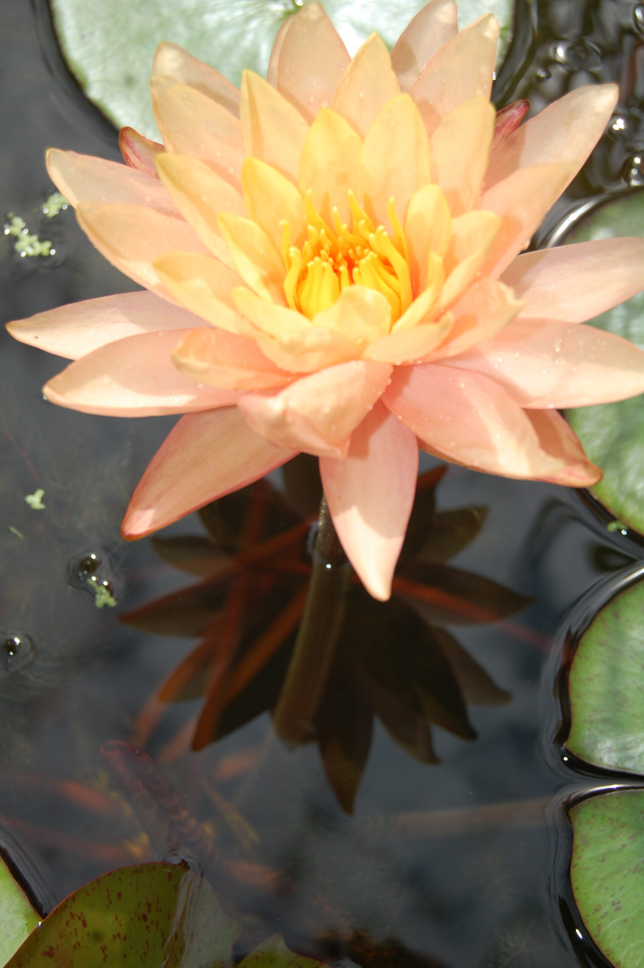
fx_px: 1613
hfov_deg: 22.6
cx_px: 322
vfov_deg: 33.4
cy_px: 484
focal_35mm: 60
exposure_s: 1/500
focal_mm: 40
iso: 200
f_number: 7.1
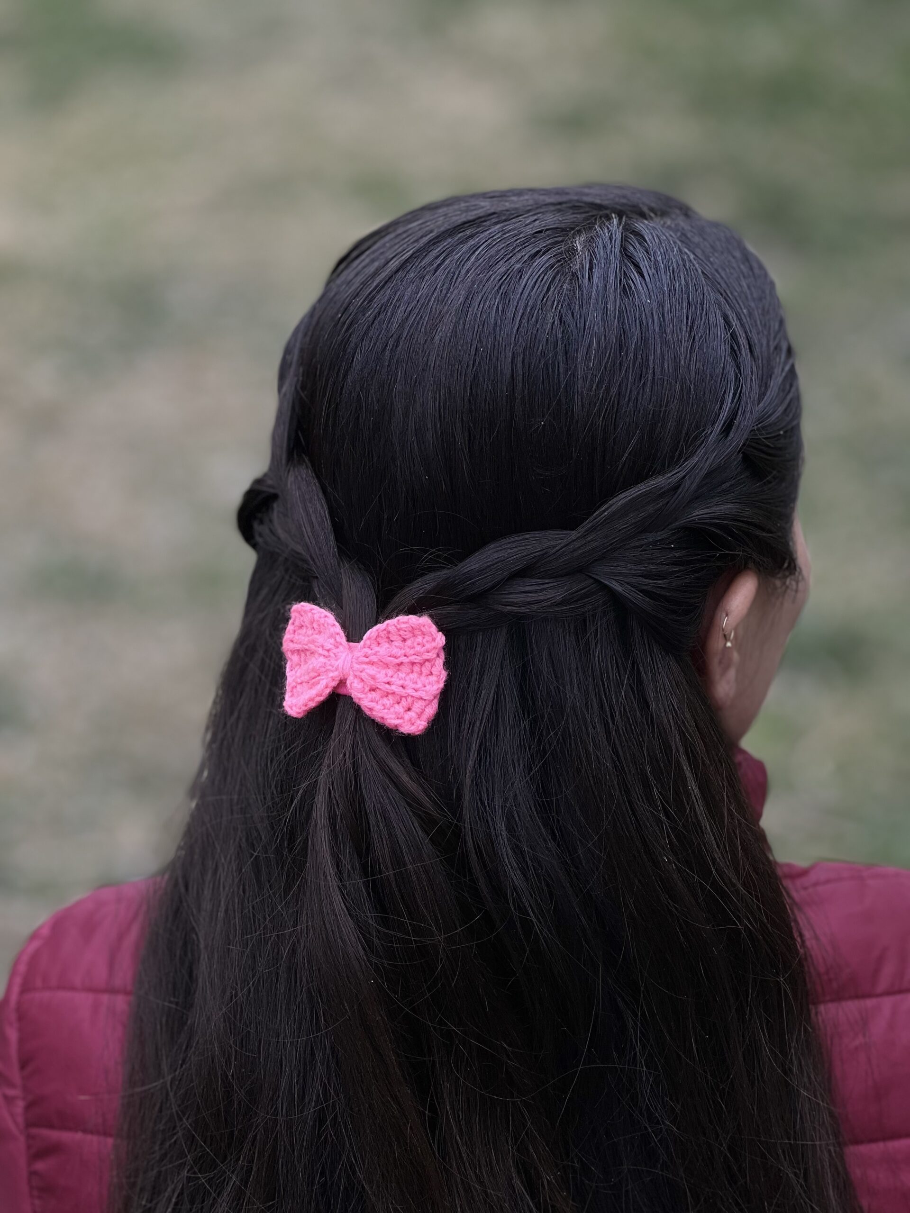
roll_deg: +0.5
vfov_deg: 25.3
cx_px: 455
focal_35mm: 77
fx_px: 2699
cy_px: 606
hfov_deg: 19.1
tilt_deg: -23.0
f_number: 2.8
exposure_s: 1/181
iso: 25
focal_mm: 9
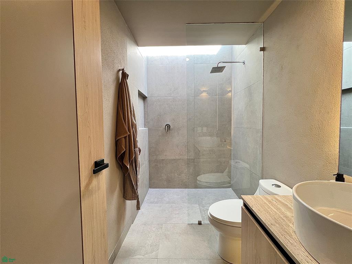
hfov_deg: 106.2
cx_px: 176
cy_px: 132
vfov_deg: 89.9
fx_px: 132
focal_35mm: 13
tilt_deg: -1.9
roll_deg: +1.0
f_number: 1.8
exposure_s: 1/99
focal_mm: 1.57
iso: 100
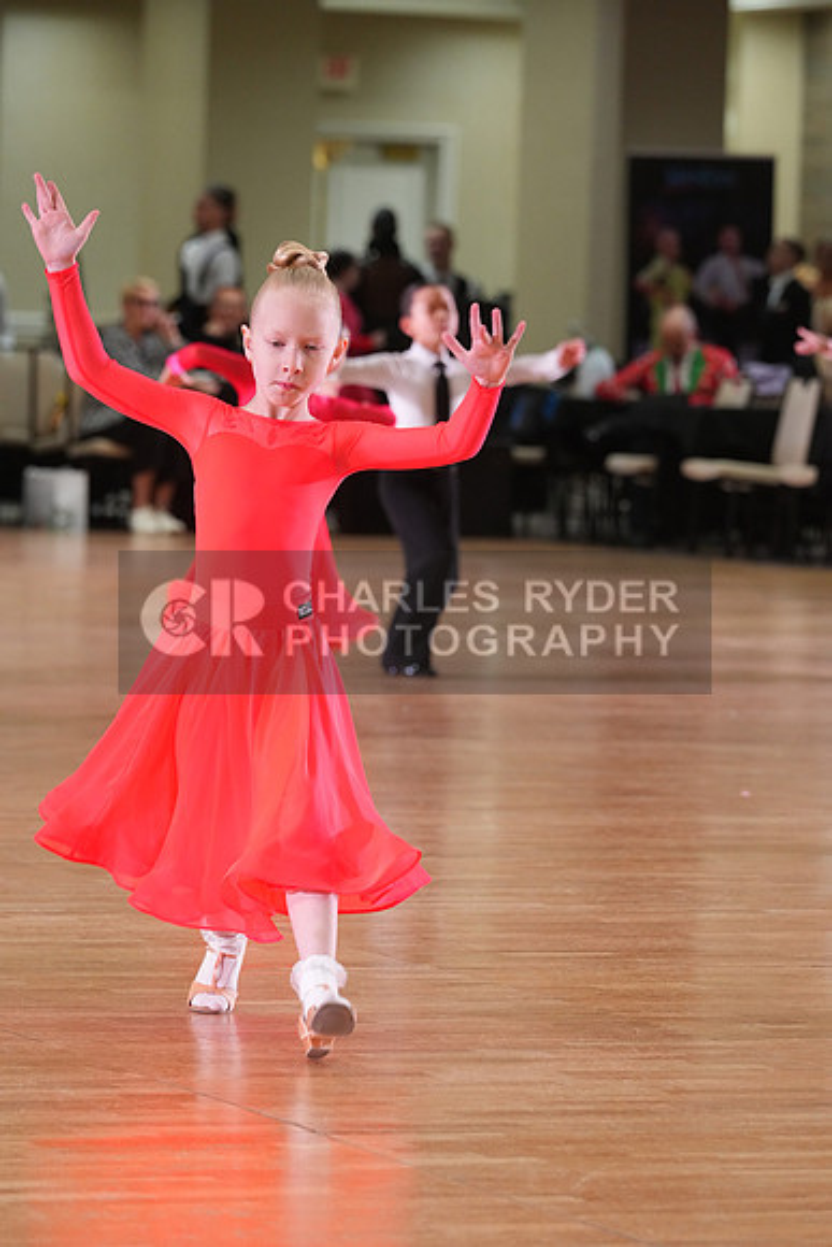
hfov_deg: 6.9
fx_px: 6929
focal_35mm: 200
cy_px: 624
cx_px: 416
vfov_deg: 10.3
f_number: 6.3
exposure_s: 1/200
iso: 4000
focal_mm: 200
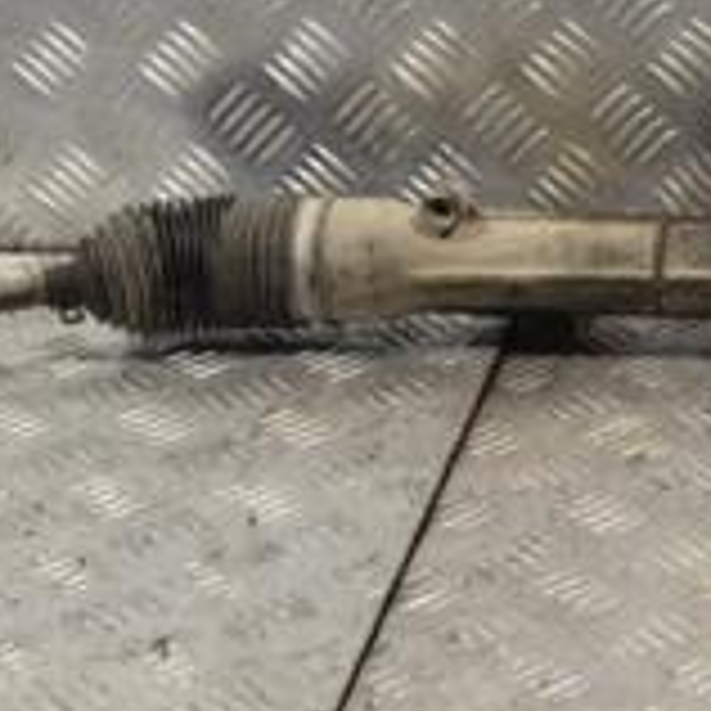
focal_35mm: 126
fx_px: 2928
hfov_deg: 13.4
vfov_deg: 13.7
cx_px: 896
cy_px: 58
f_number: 5
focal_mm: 26
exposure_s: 1/100
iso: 400
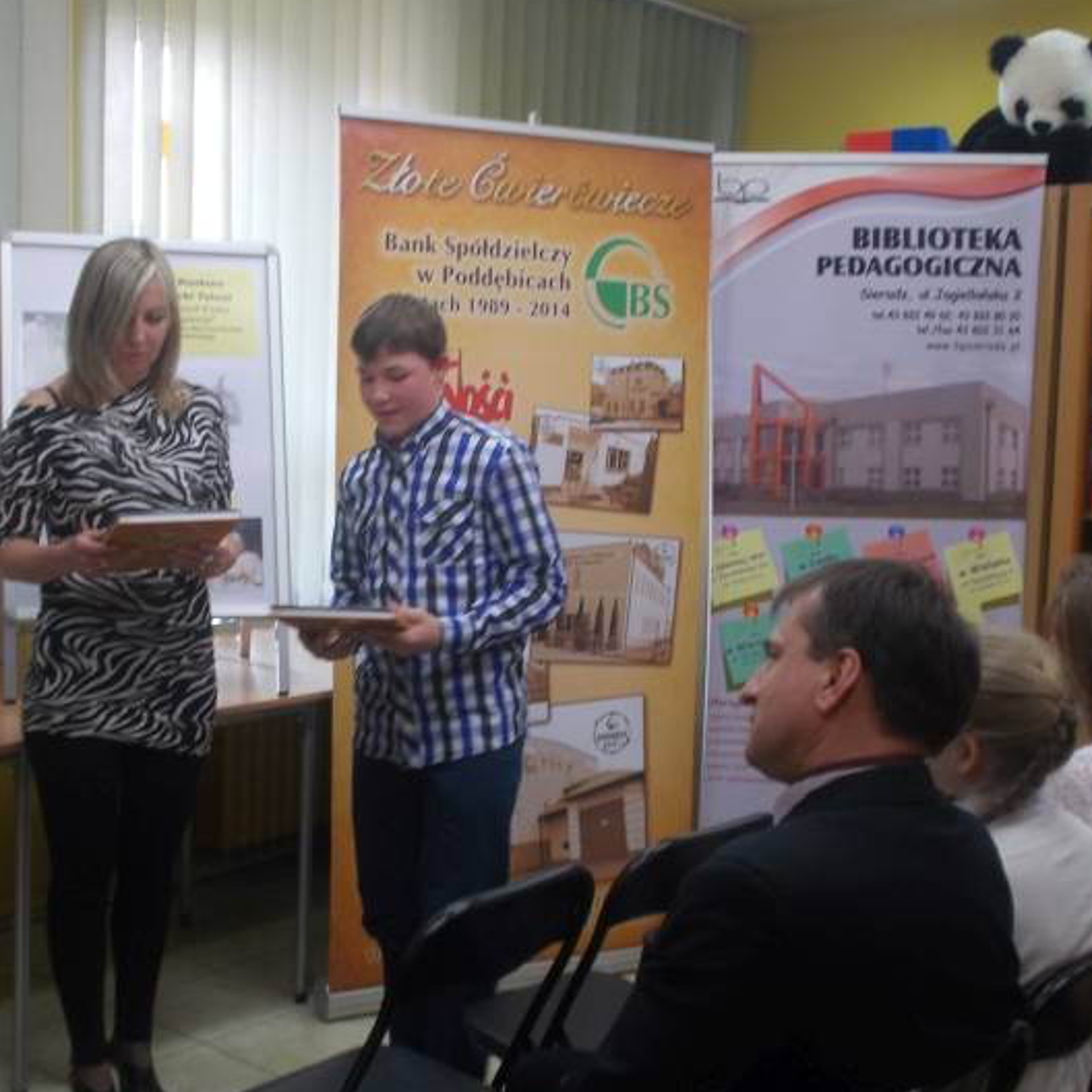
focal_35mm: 49
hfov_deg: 34.6
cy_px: 537
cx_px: 476
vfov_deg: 34.7
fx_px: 1749
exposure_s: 1/30
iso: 200
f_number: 3.9
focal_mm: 6.9
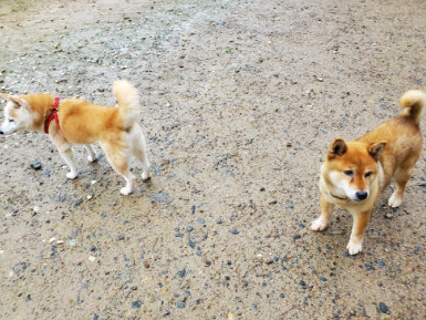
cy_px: 165
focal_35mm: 27
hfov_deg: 65.3
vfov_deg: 51.4
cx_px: 219
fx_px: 332
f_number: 2.4
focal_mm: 4.3
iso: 200
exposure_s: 1/120
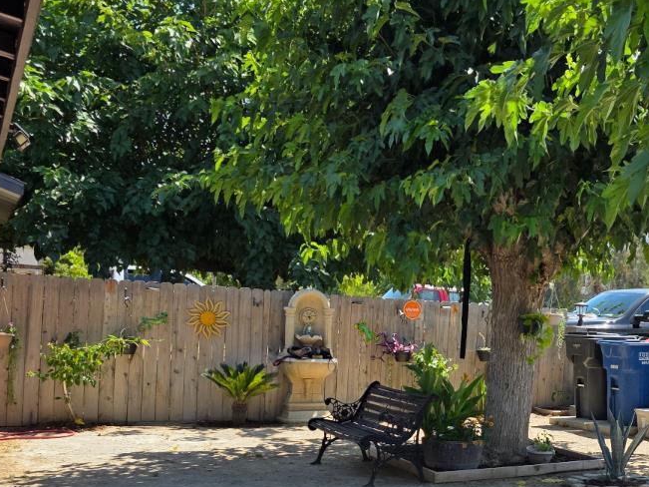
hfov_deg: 34.0
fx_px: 993
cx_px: 596
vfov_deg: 27.0
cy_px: 383
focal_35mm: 53
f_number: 1.7
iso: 80
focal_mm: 6.3
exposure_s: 1/3474
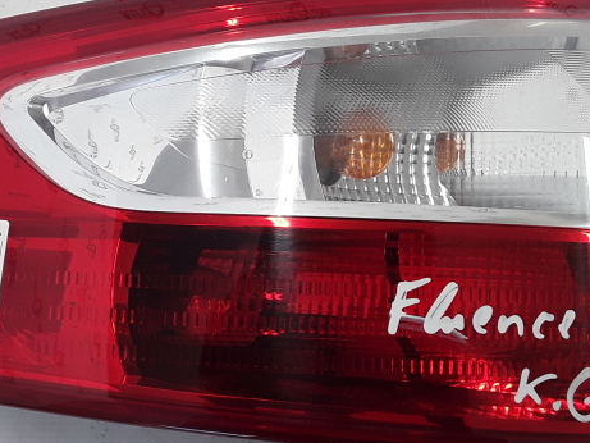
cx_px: 210
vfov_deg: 24.4
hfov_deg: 32.0
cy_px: 256
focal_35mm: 60
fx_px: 1023
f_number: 1.9
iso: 40
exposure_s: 1/33
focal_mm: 2.91
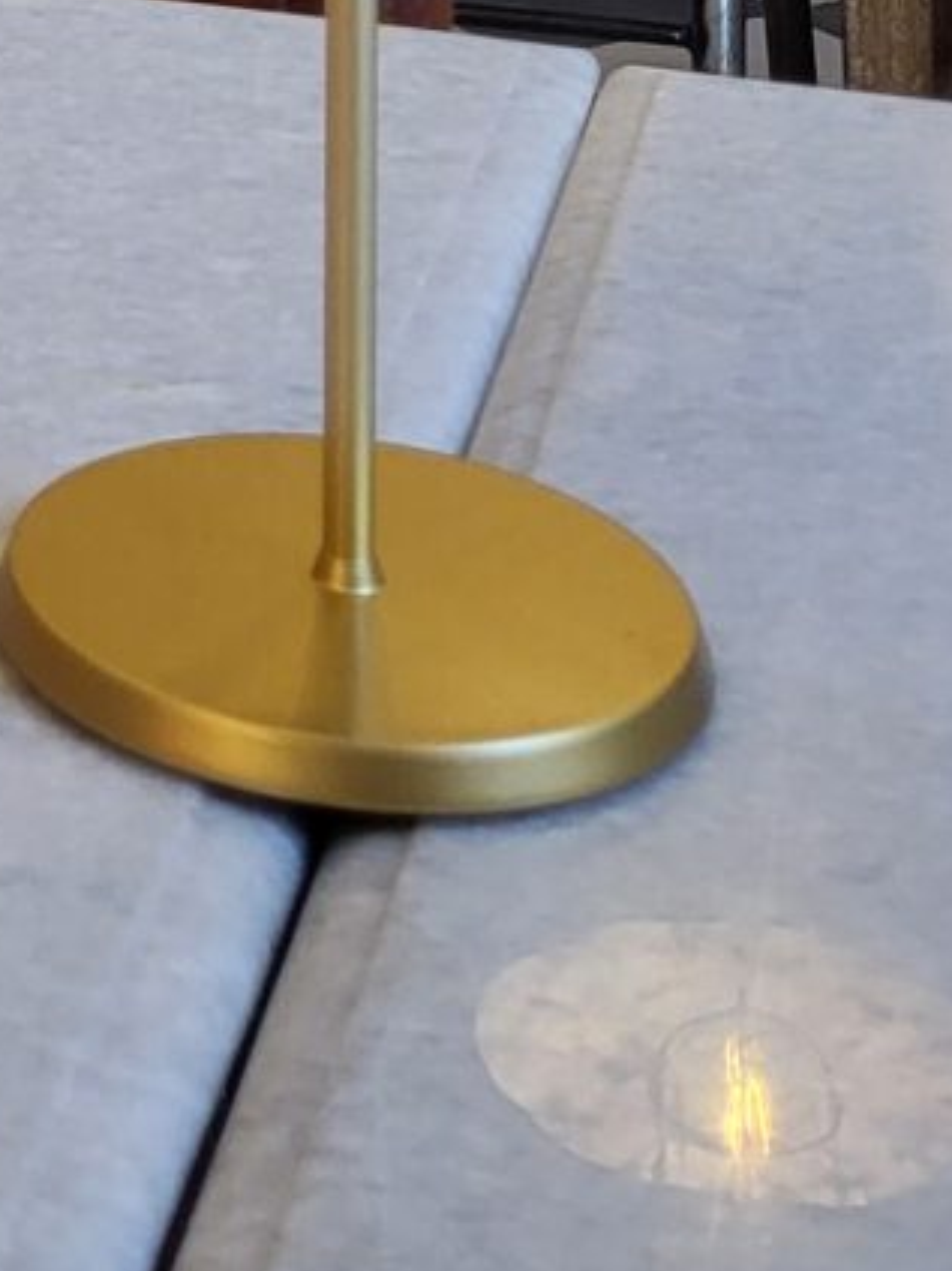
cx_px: -766
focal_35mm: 126
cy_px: -1638
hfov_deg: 11.0
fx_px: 4623
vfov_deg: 12.7
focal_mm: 5.4
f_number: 1.8
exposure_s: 1/100
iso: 200
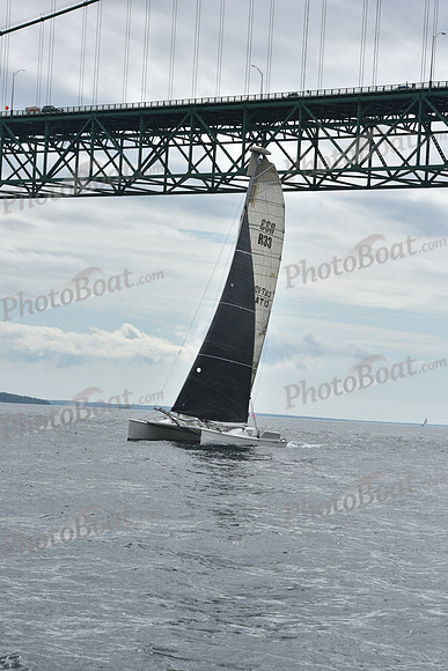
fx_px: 1865
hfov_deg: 13.7
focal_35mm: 100
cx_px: 224
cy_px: 336
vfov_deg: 20.4
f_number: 13
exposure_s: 1/800
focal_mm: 100
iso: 250
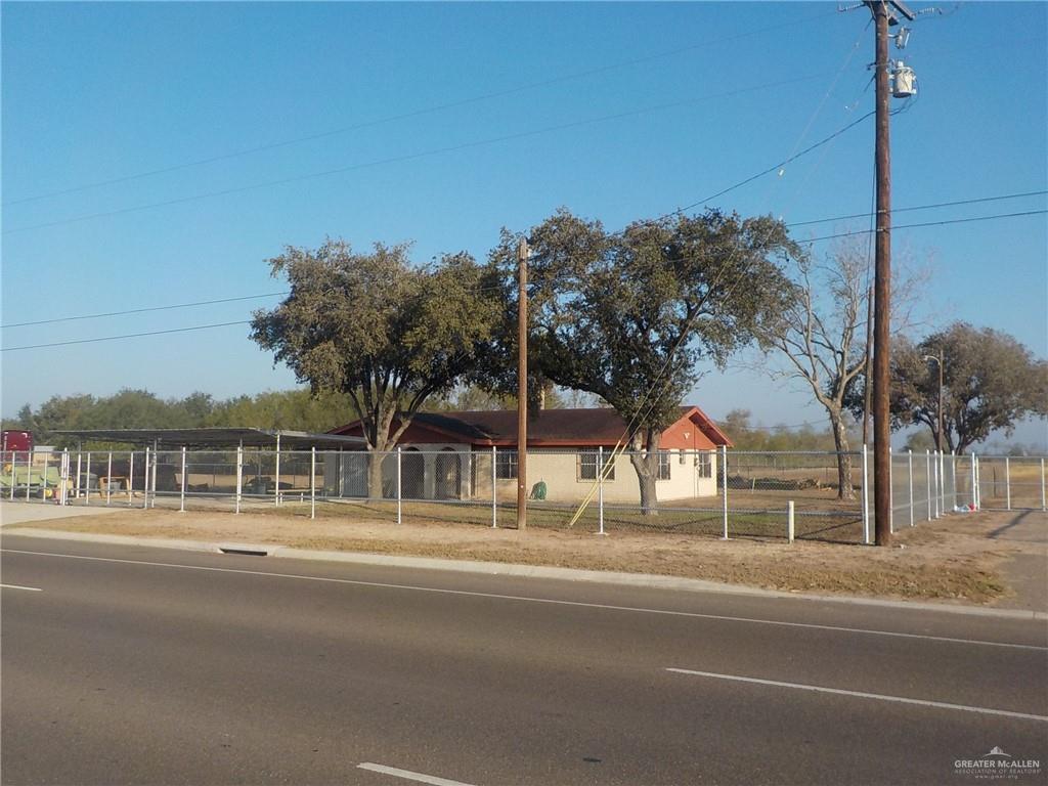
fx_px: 908
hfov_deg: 60.0
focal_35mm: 30
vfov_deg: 46.8
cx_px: 524
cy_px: 393
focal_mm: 4.1
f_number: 3.3
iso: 125
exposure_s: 1/1250
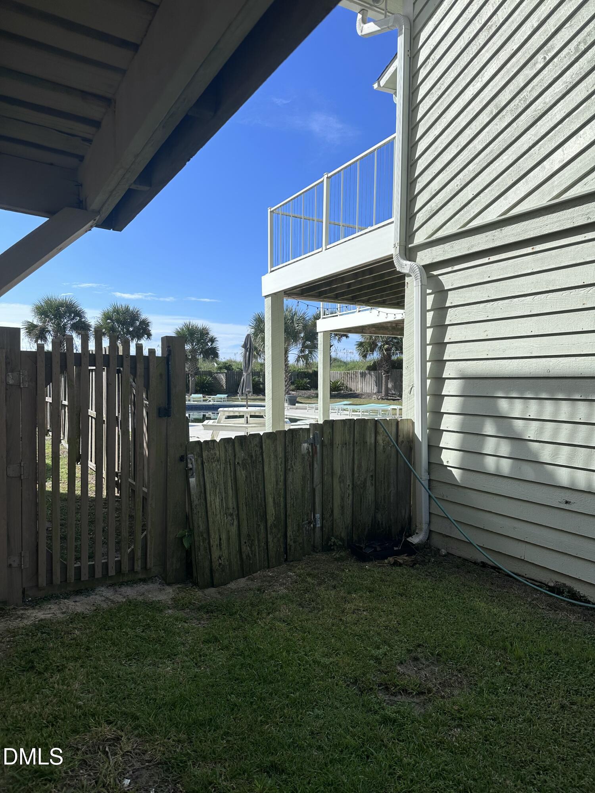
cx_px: 298
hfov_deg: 56.8
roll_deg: -1.7
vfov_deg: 71.6
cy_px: 396
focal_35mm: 24
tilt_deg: -0.5
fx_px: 550
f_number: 1.78
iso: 80
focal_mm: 6.86
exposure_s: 1/4348
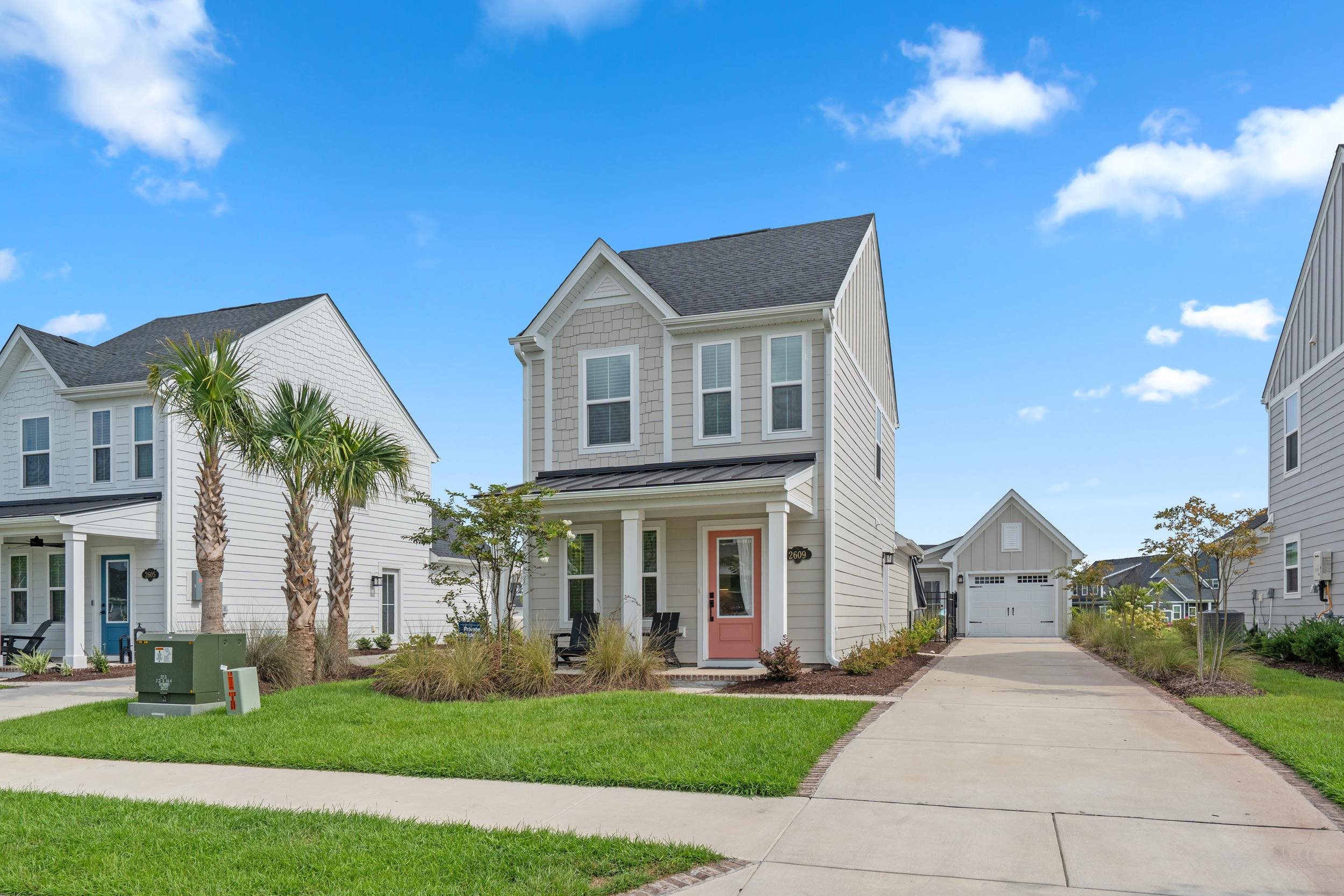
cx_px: 672
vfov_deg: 55.1
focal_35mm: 23
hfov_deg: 76.1
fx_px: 859
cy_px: 448
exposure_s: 1/250
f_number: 8
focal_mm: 23
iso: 250
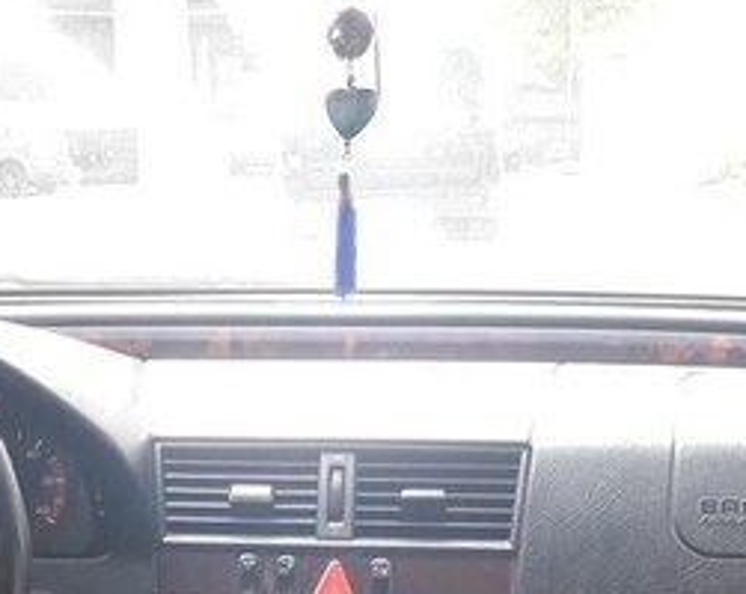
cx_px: 229
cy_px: 720
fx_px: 1587
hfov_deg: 26.3
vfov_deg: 19.9
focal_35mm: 72
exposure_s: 1/50
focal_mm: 3.7
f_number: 1.9
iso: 64
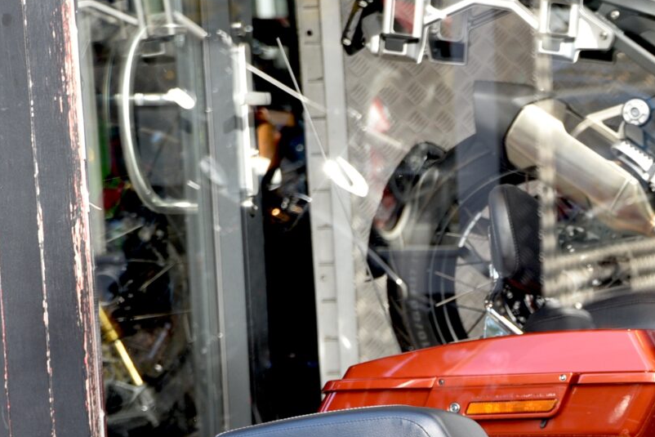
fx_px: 3603
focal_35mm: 198
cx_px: 991
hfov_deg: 10.1
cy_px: 582
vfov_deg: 6.9
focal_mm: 62
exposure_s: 1/60
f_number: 4
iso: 200
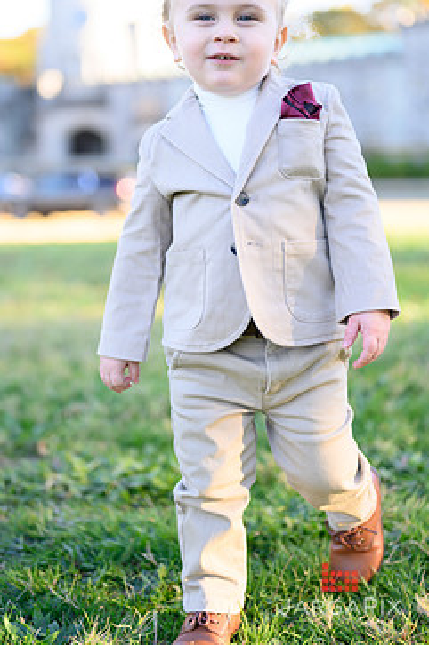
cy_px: 254
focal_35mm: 62
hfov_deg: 21.8
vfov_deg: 32.3
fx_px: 1111
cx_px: 181
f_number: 2
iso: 320
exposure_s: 1/800
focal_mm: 50
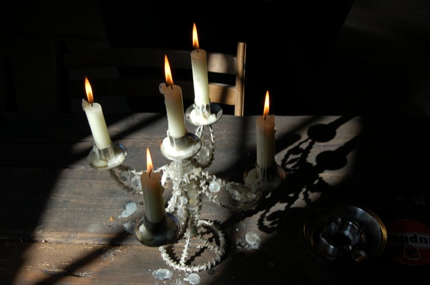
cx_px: 215
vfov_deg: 28.9
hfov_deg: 42.4
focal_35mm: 46
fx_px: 555
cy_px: 142
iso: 200
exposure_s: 1/160
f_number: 6.3
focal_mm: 31
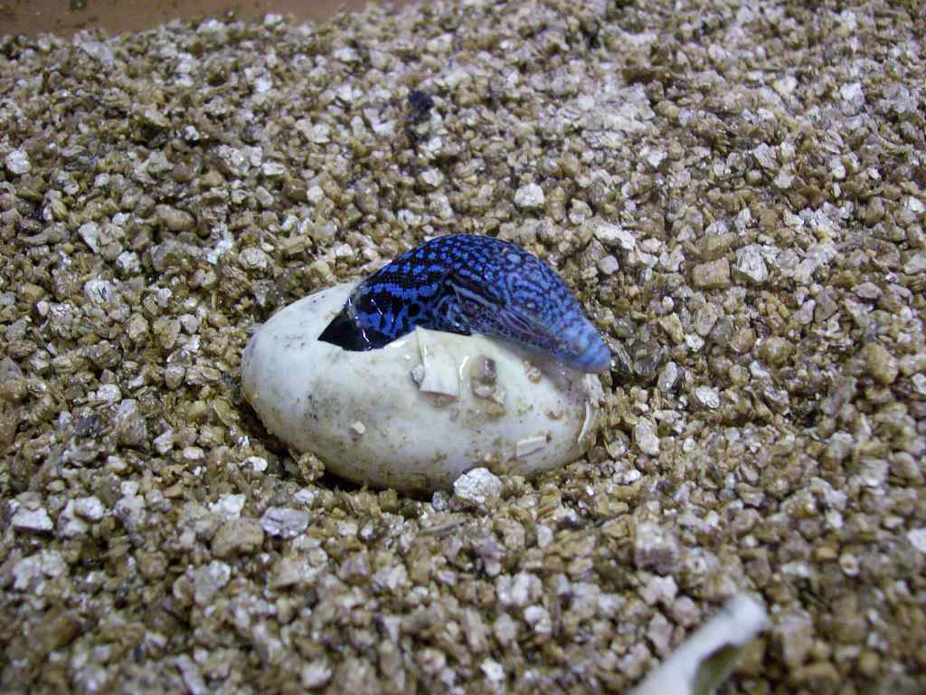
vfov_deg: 39.7
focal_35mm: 36
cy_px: 348
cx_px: 463
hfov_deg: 51.4
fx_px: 963
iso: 160
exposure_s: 1/13.6
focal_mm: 6
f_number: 2.7
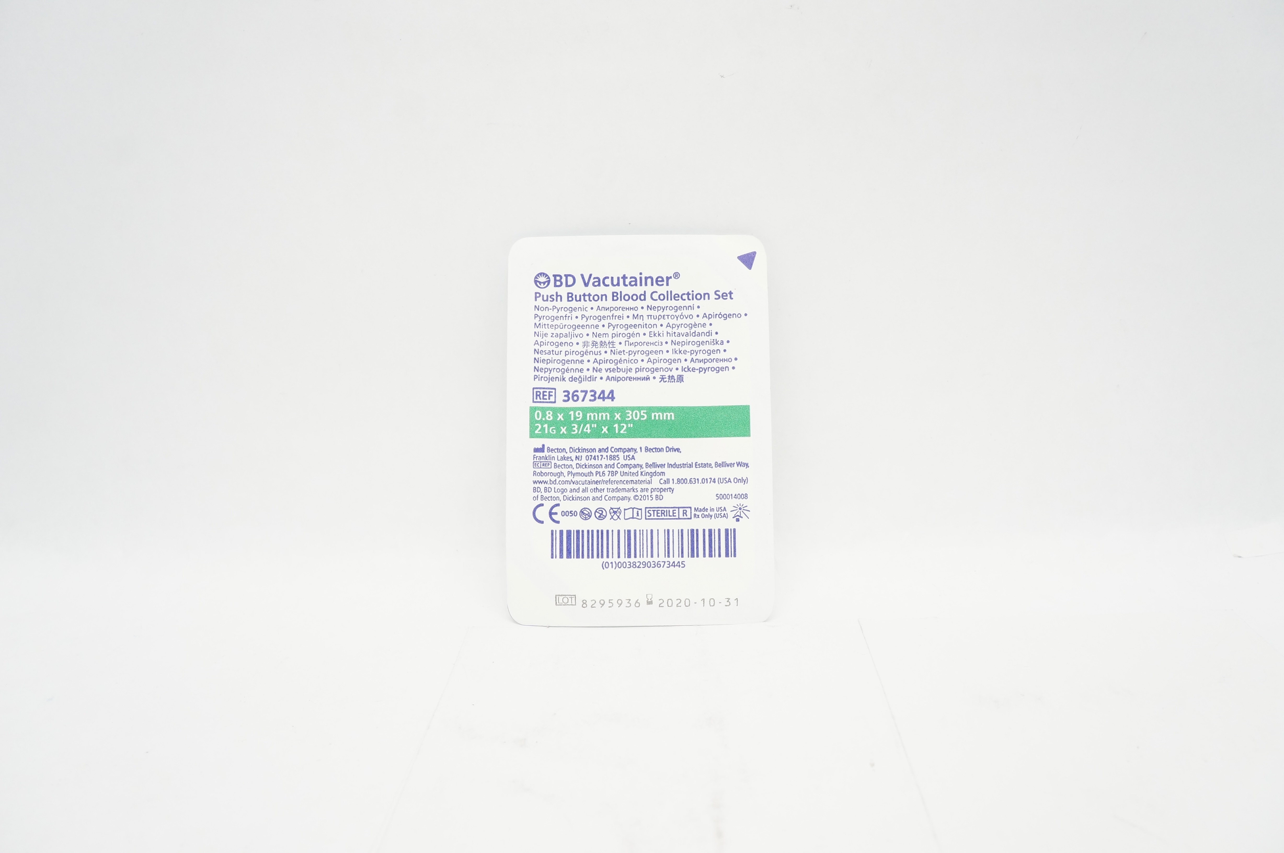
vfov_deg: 47.8
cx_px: 642
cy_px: 426
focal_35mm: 27
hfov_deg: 67.4
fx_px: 962
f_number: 6.3
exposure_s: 1/60
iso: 800
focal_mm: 18
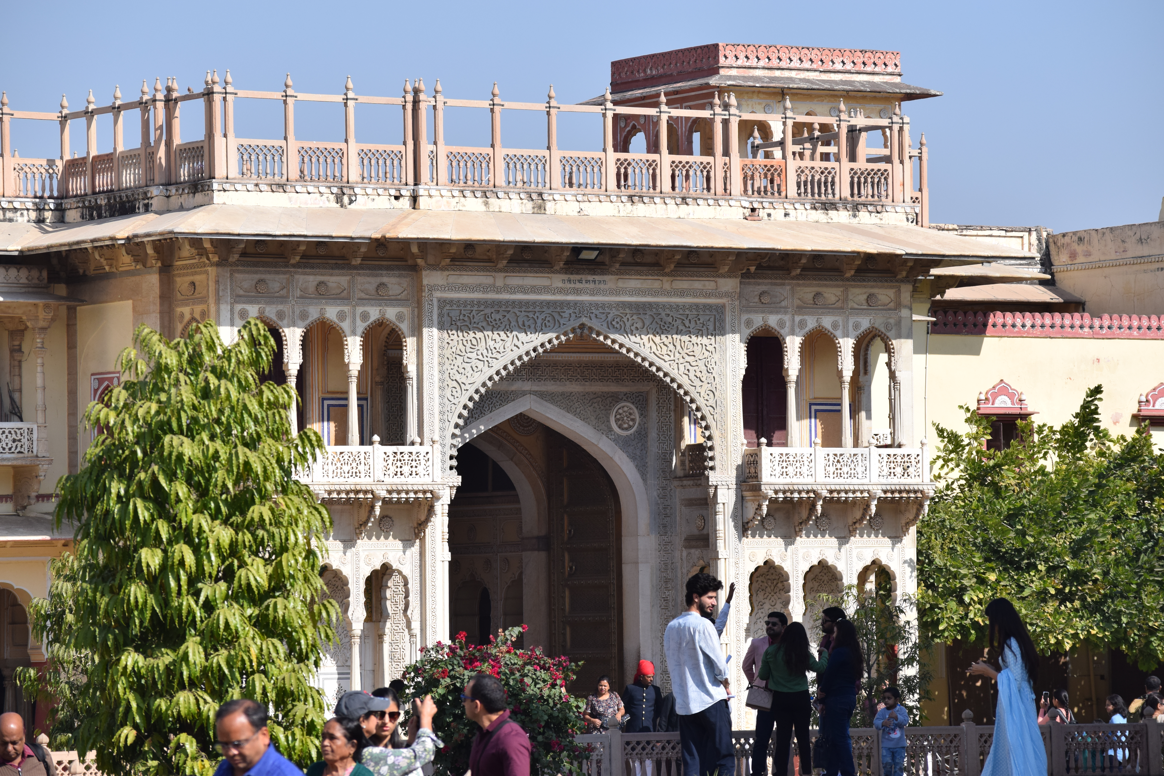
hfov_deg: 13.0
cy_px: 388
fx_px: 5092
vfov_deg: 8.7
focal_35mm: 158
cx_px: 582
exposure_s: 1/1600
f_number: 7.1
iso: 400
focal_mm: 105
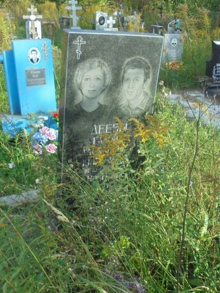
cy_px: 176
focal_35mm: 45
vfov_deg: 41.9
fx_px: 381
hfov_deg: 32.0
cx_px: 146
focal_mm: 4.6
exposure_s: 1/250
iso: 100
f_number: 3.5
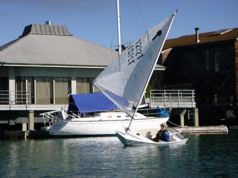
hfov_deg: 19.5
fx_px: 694
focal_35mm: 101
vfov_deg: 14.6
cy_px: 89
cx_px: 119
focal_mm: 18
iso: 100
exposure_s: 1/500
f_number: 5.7
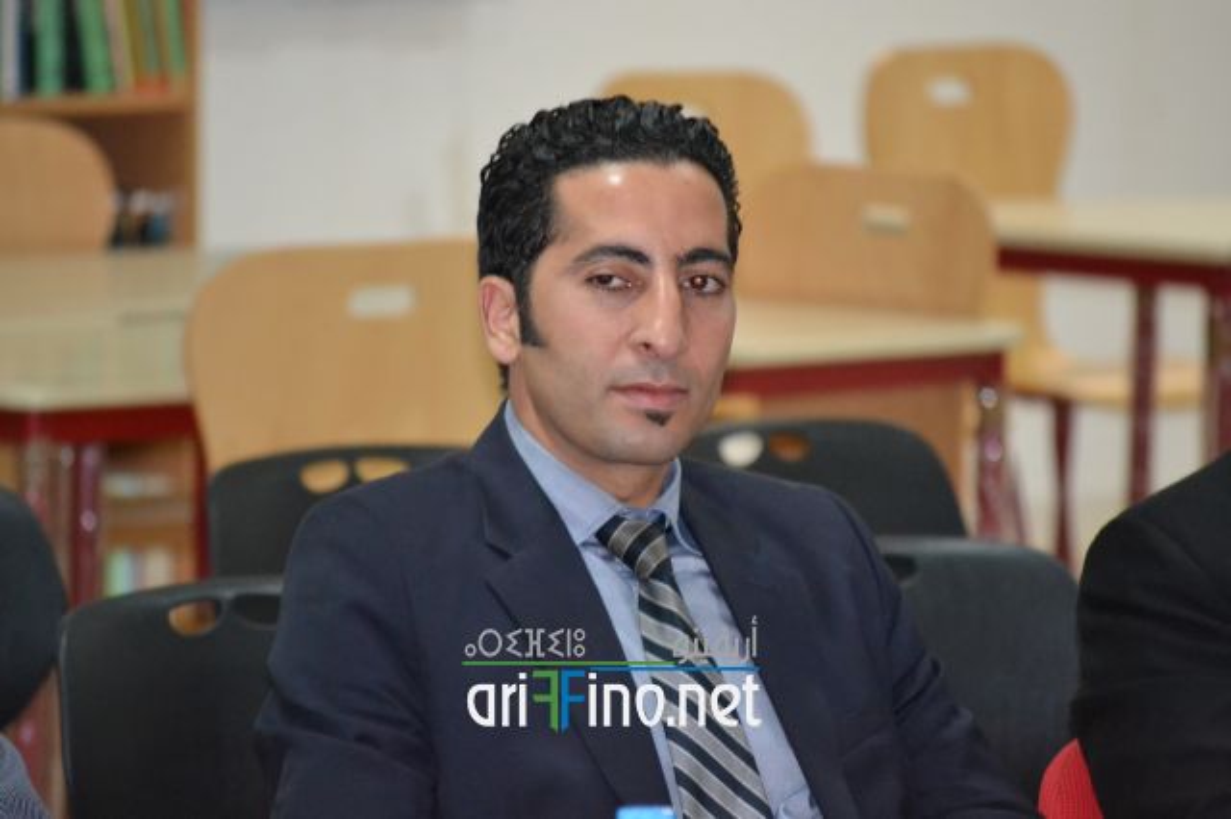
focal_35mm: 300
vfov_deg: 4.6
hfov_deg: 6.9
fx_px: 10253
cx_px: 616
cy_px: 410
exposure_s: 1/60
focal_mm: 200
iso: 3200
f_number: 5.6
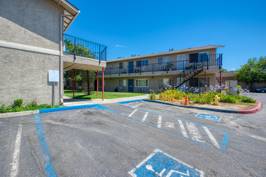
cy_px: 88
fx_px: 103
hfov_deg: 104.3
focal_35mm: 14
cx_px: 133
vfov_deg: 81.2
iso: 200
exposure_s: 1/320
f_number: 10
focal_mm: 14
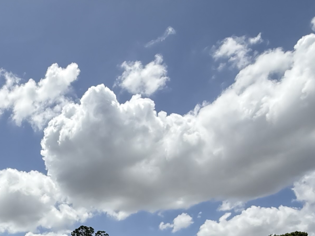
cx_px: 52
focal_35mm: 47
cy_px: 307
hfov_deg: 38.5
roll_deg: +3.4
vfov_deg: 26.3
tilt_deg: +4.6
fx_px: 428
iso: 50
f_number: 2.2
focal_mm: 2.22
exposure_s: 1/4425
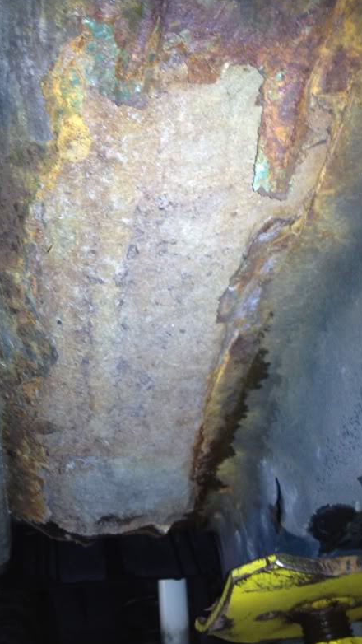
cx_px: 165
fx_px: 665
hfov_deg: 30.4
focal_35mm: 39
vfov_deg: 51.6
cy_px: 324
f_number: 2.4
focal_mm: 4.3
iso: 100
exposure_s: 1/16
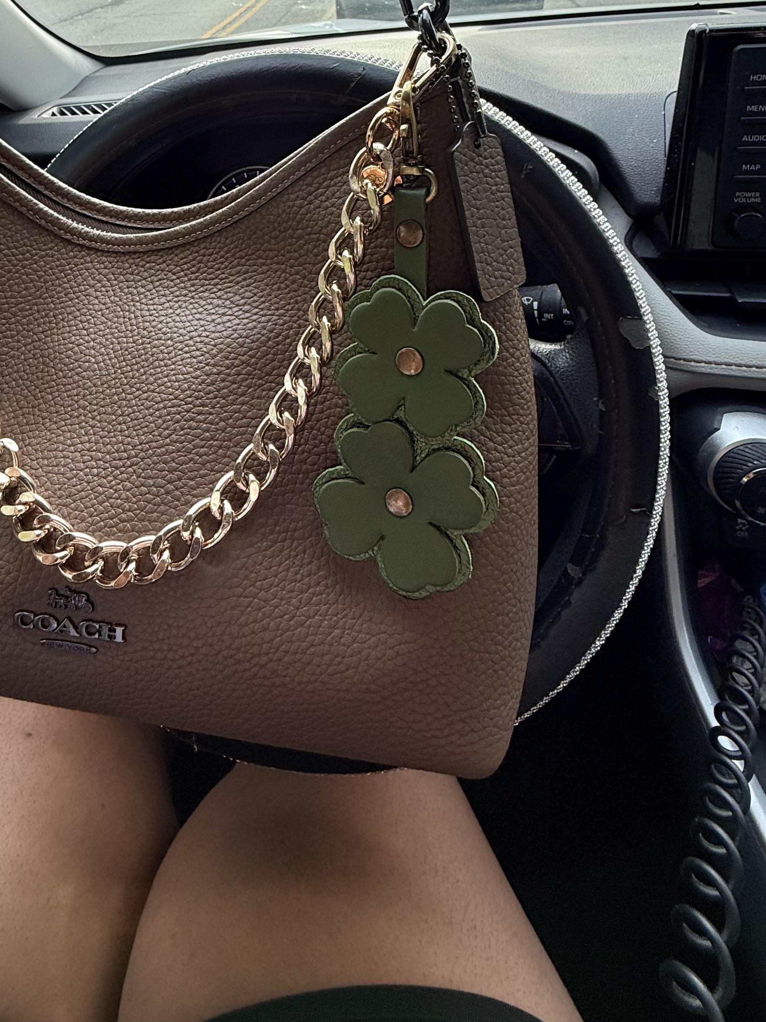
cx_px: 267
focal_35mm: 24
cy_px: 200
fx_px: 708
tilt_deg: -21.8
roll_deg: +4.5
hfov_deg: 55.8
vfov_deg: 65.0
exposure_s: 1/203
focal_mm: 2.22
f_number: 2.2
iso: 64
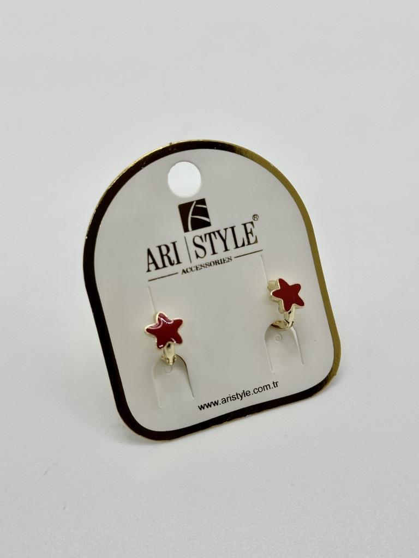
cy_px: 279
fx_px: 775
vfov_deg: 39.7
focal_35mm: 48
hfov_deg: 30.3
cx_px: 210
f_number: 1.78
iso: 50
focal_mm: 6.86
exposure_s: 1/219
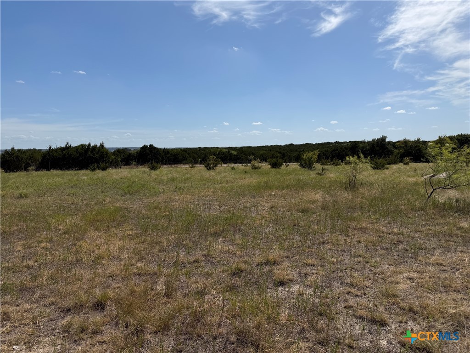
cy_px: 176
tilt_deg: -6.4
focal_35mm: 24
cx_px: 235
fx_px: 326
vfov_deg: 56.8
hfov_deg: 71.6
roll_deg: +2.2
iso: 80
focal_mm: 6.76
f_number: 1.78
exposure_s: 1/8130
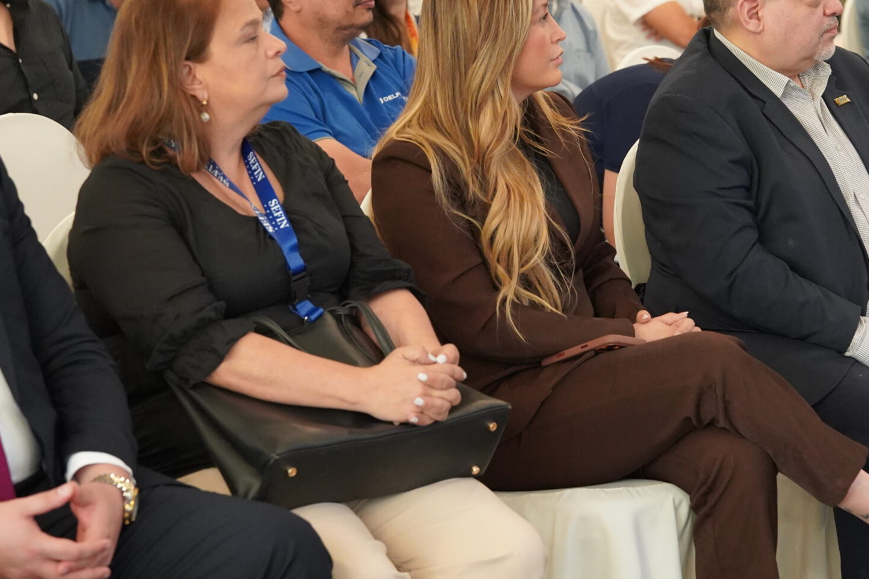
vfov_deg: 11.1
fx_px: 2969
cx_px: 547
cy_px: 217
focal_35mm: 123
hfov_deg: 16.6
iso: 5000
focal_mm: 70
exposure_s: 1/160
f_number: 4
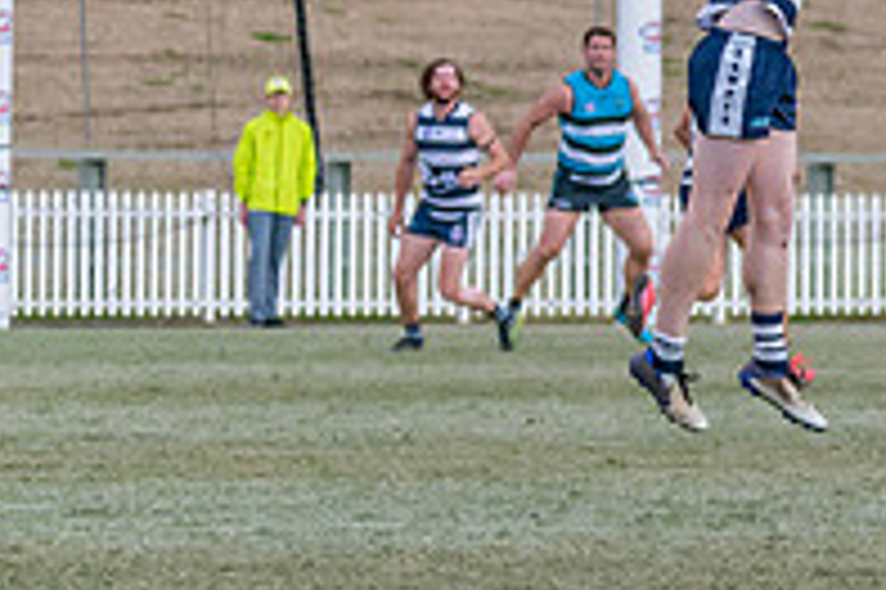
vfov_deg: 2.3
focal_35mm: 589
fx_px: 14484
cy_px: 111
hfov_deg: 3.5
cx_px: 1297
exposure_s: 1/1600
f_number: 5
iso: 1800
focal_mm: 160
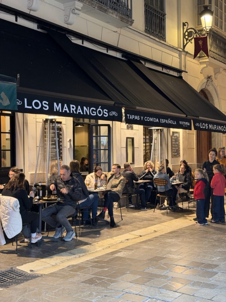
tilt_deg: -0.4
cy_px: 151
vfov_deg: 39.7
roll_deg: +0.7
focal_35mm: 48
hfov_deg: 30.3
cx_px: 113
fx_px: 418
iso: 250
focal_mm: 6.76
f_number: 1.78
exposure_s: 1/50
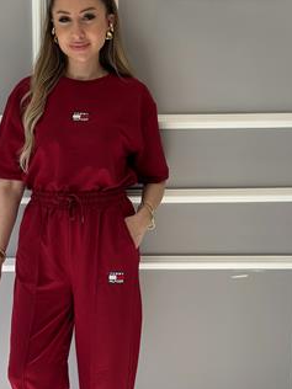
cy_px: 260
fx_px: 889
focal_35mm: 79
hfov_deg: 18.6
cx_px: 83
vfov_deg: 24.6
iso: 80
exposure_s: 1/428
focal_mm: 6.86
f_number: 1.78
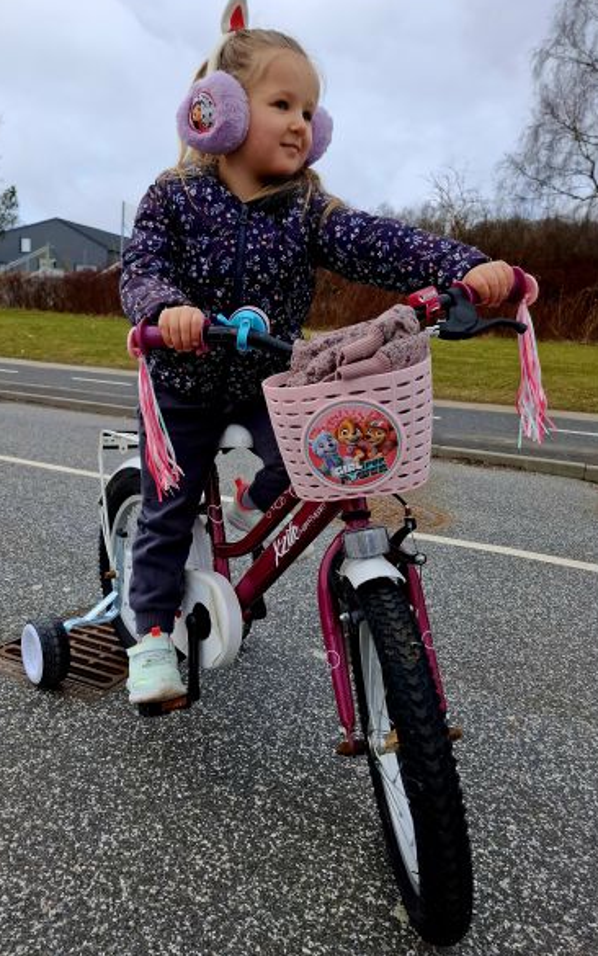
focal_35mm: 25
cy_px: 474
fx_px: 651
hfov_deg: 49.1
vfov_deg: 72.5
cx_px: 255
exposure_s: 1/714
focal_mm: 5.54
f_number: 1.8
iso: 50
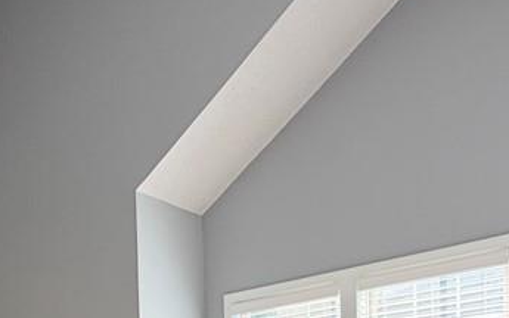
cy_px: 455
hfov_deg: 44.7
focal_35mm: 44
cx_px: 180
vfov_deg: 24.1
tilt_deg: -2.5
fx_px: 611
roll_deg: +2.8
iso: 50
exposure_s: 1/121
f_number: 2.2
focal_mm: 2.22
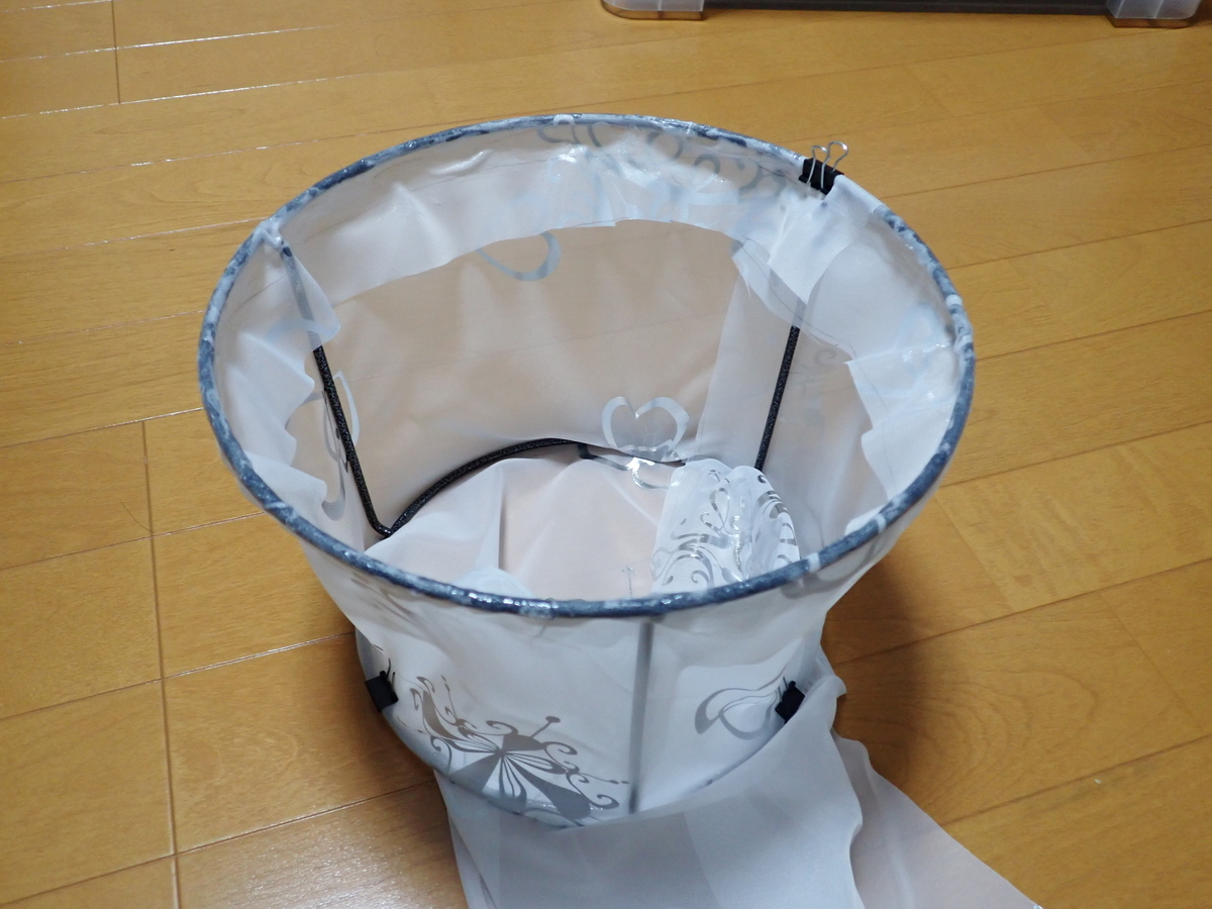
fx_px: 1050
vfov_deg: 46.8
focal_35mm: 30
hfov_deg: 60.0
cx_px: 606
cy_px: 454
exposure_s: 1/30
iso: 320
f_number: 2.3
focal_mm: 5.4
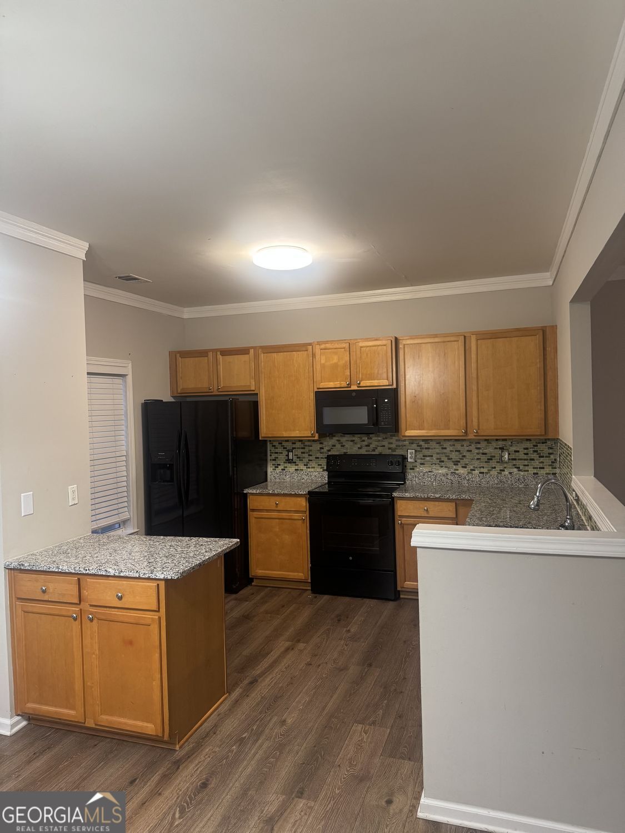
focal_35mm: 24
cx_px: 312
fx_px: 578
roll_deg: +2.3
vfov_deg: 71.6
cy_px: 416
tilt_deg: -2.9
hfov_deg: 56.8
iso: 250
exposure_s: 1/60
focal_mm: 6.76
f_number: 1.78
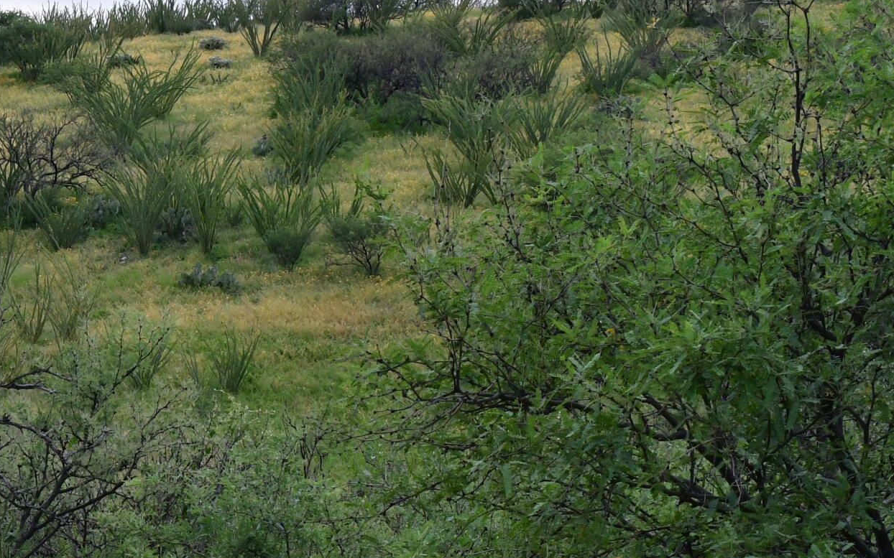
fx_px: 4312
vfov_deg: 7.4
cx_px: -103
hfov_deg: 11.7
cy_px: 482
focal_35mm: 177
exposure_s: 1/400
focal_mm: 48
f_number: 11
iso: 800
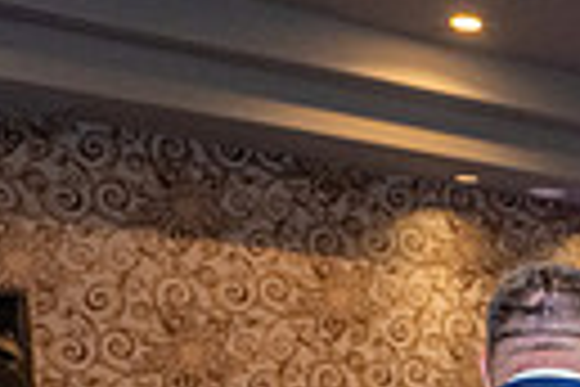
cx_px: 1066
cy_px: 686
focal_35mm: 108
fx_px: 1740
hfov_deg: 15.9
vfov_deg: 11.8
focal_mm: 24
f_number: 4.5
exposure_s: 1/200
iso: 2000
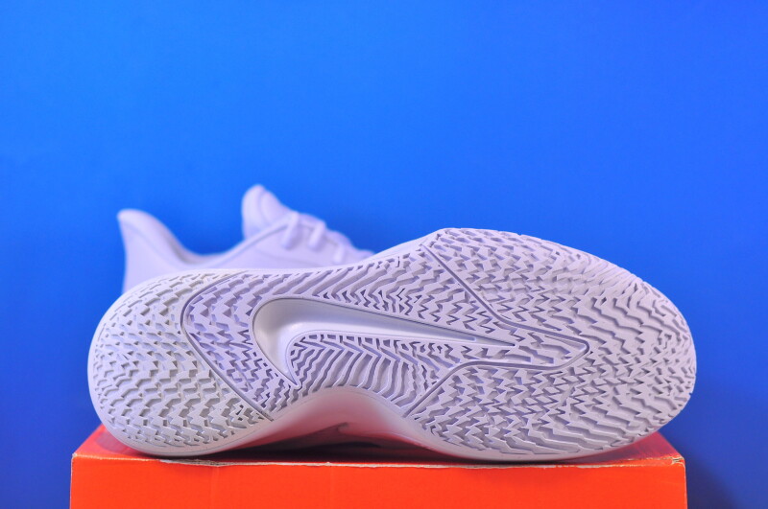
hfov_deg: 27.0
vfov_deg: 18.1
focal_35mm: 75
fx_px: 1598
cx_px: 384
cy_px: 254
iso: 250
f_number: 2.2
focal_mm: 50
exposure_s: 1/320
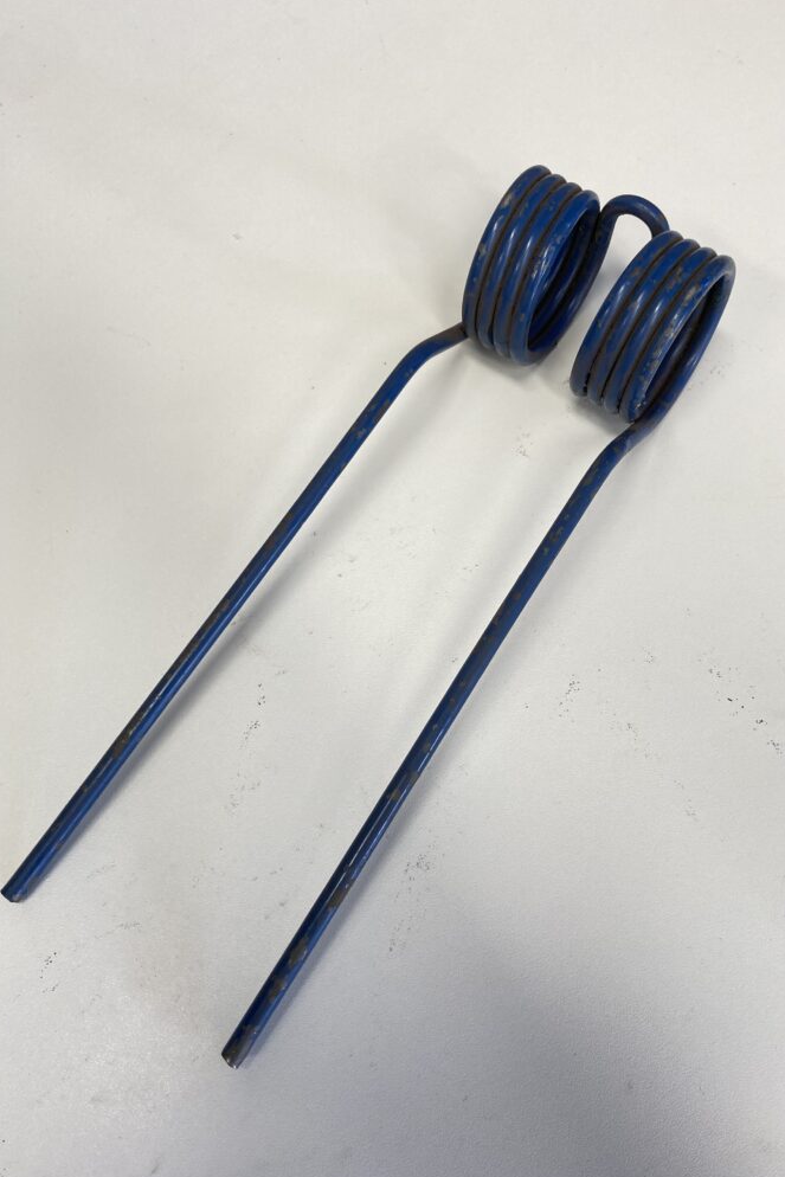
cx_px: 388
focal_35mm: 30
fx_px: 981
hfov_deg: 43.6
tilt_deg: -65.7
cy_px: 579
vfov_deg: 61.9
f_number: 1.8
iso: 64
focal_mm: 3.99
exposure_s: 1/50
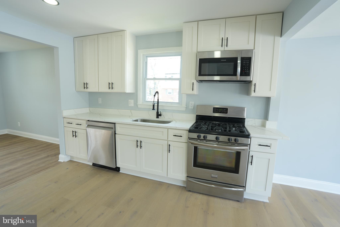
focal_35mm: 16
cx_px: 170
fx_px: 151
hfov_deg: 96.7
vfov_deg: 73.7
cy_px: 114
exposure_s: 1/6
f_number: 8
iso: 100
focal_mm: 16
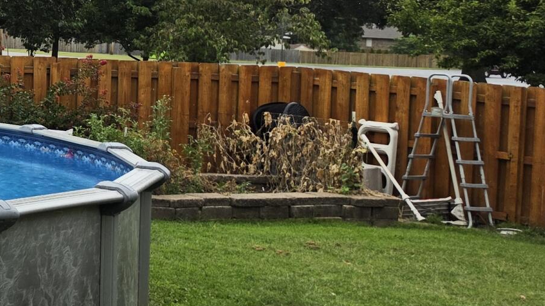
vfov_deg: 14.3
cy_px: 3
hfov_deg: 20.9
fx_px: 1199
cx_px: -315
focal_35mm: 83
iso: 64
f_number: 1.4
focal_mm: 6.5
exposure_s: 1/2346
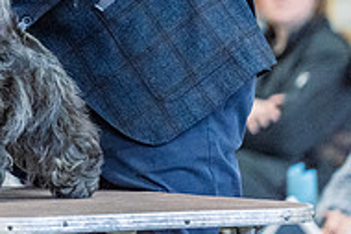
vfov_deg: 2.7
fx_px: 4996
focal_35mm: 512
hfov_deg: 4.0
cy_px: -113
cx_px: -166
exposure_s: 1/320
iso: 6400
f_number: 3.5
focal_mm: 168
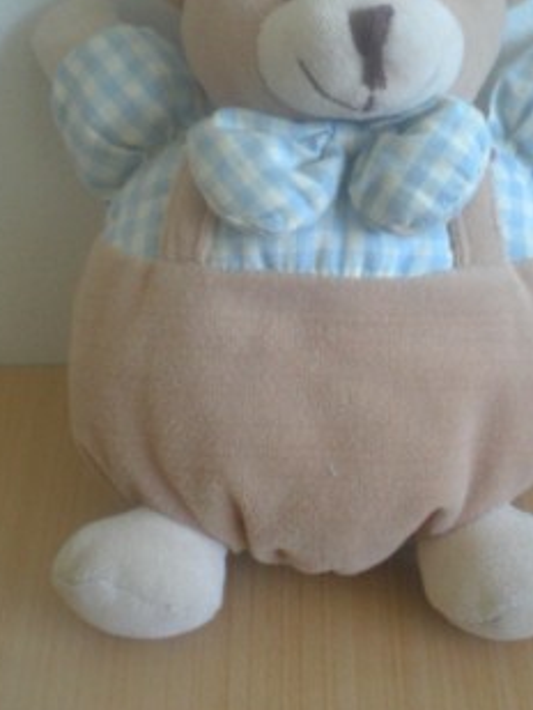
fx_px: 1313
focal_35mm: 64
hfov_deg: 22.9
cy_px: 264
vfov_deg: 30.1
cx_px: 322
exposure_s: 1/41
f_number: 3.1
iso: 200
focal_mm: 6.3
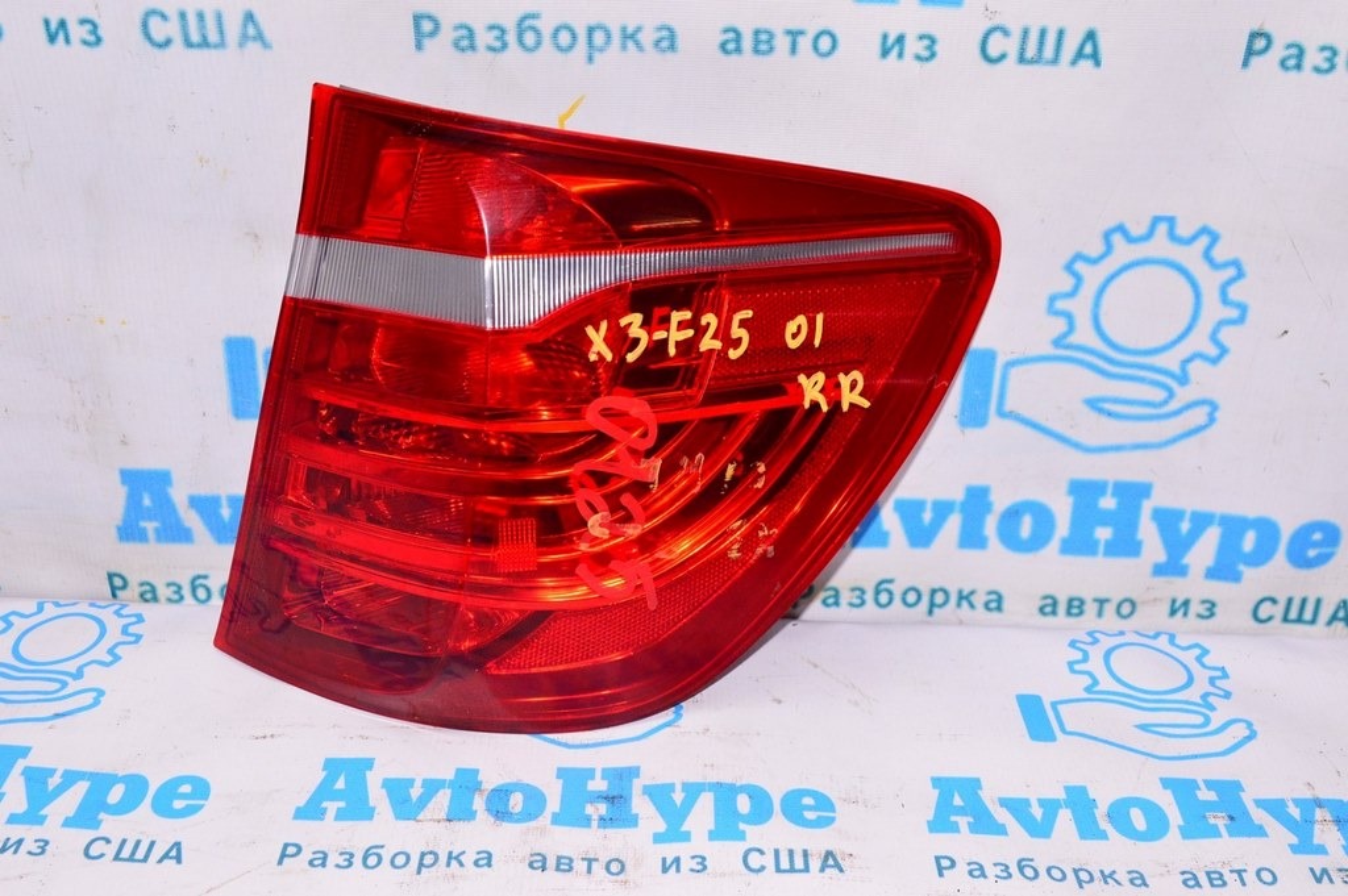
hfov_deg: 49.6
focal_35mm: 39
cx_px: 674
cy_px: 448
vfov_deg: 34.2
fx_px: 1459
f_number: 8
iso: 1600
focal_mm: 26
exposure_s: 1/200
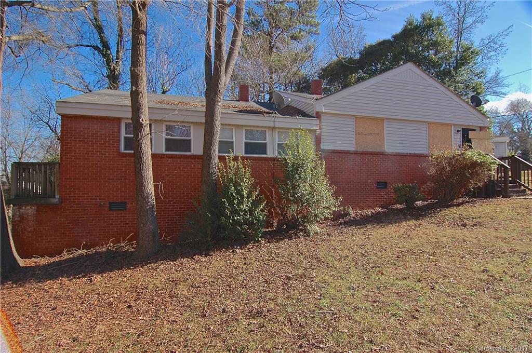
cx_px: 266
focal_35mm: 18
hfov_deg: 90.1
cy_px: 176
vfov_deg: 67.2
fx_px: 266
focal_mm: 12
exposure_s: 1/250
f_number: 8
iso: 250
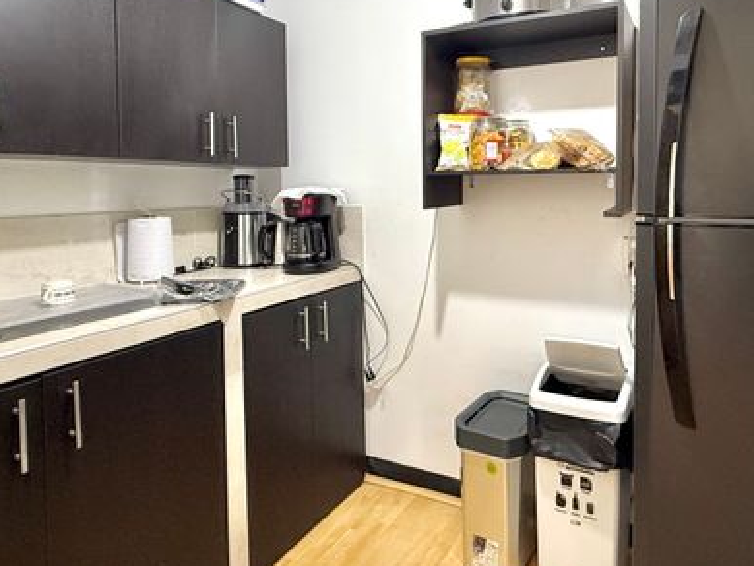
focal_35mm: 24
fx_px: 523
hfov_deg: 70.8
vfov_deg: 56.1
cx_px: 455
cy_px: 207
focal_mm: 2.22
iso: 400
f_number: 2.2
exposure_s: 1/60
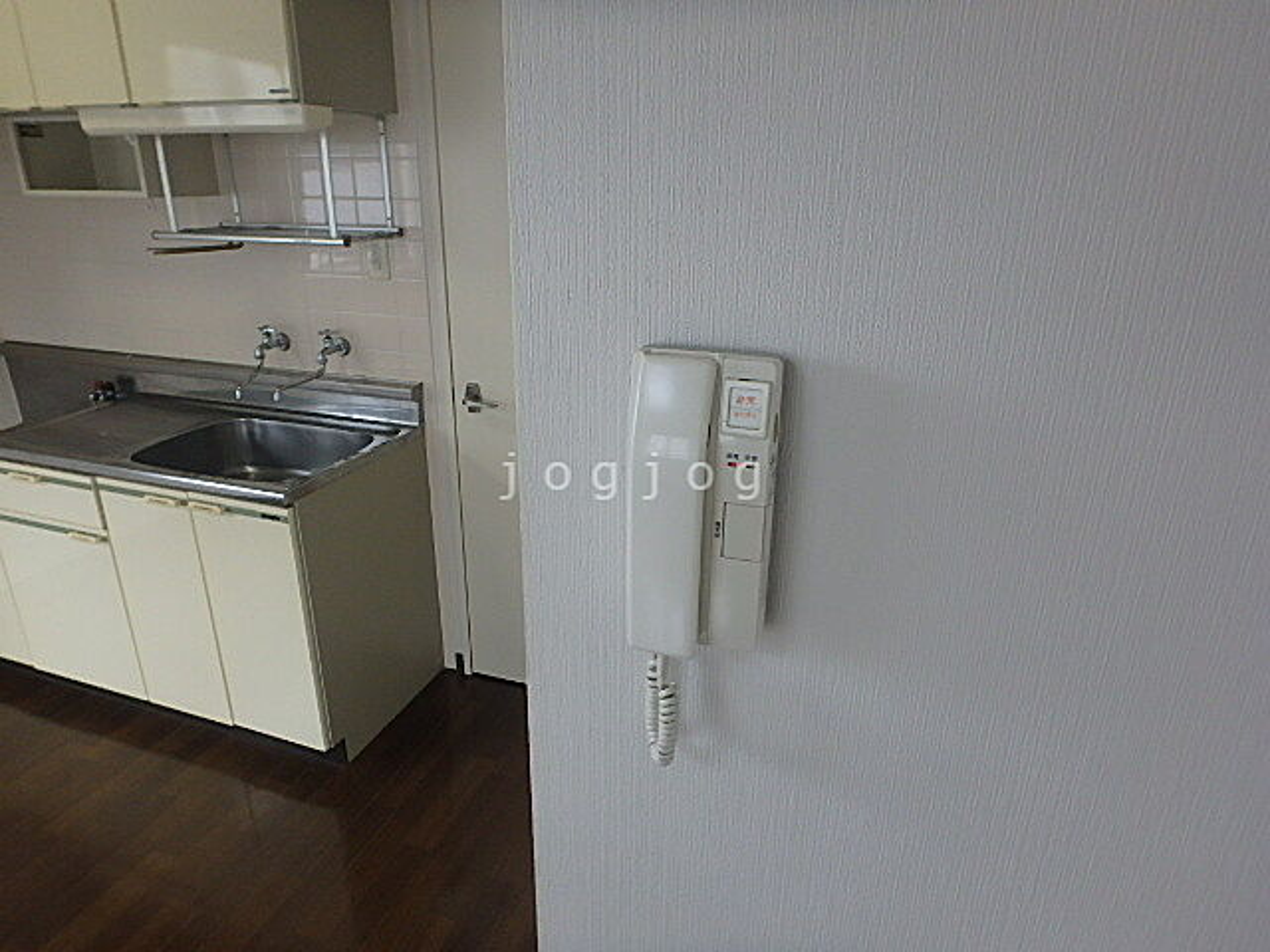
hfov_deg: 79.0
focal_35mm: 21
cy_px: 476
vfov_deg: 63.4
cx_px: 635
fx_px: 770
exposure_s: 1/50
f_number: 3.5
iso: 200
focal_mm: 3.7
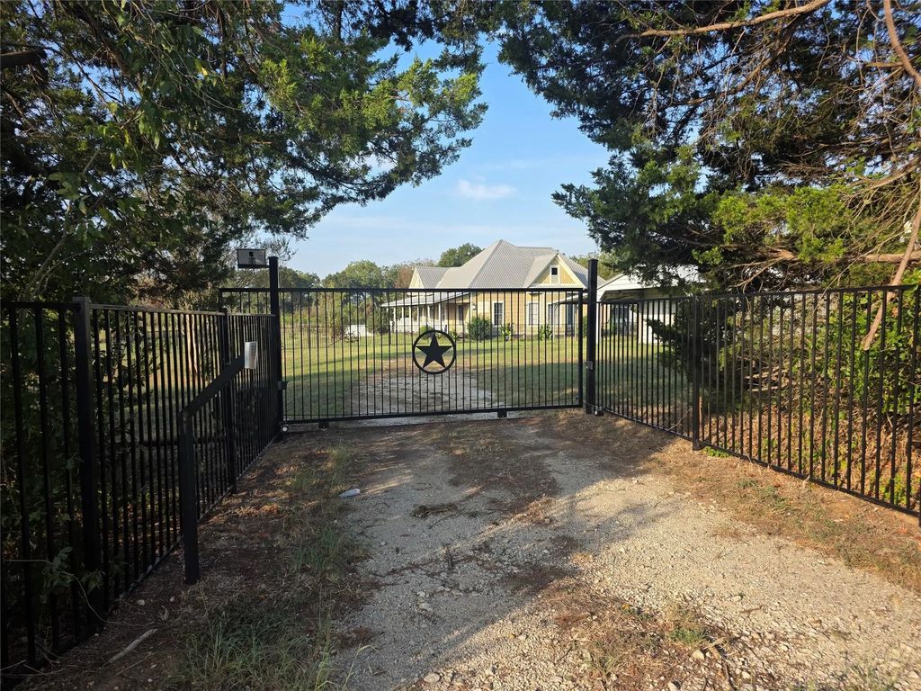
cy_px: 346
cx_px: 460
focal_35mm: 23
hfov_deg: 73.9
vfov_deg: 58.9
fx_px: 612
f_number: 1.7
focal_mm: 6.3
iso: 80
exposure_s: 1/1799
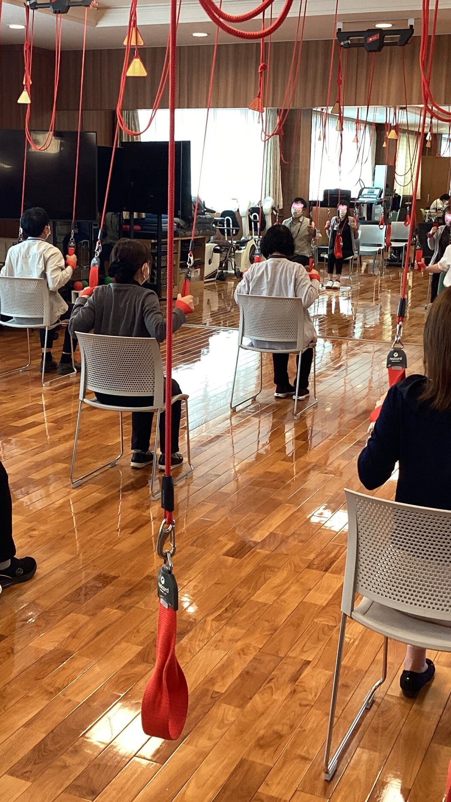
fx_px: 978
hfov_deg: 25.9
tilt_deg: -12.4
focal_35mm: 46
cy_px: 395
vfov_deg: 44.6
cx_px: 188
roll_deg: -2.9
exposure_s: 1/60
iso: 80
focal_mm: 3.3
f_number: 2.4
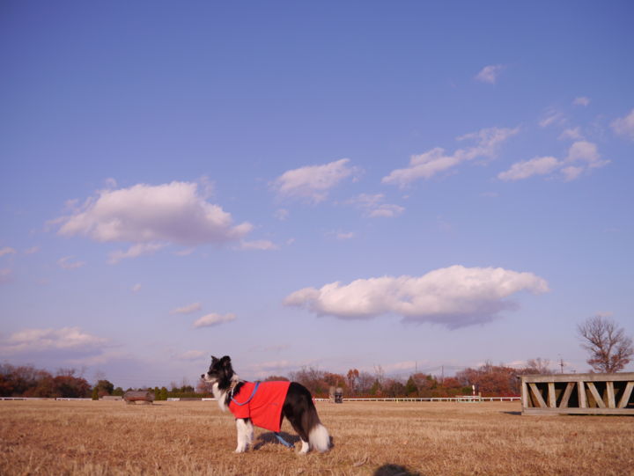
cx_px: 317
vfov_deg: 44.2
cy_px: 238
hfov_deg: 56.8
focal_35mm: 32
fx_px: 586
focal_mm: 16
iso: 160
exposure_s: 1/1300
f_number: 4.5
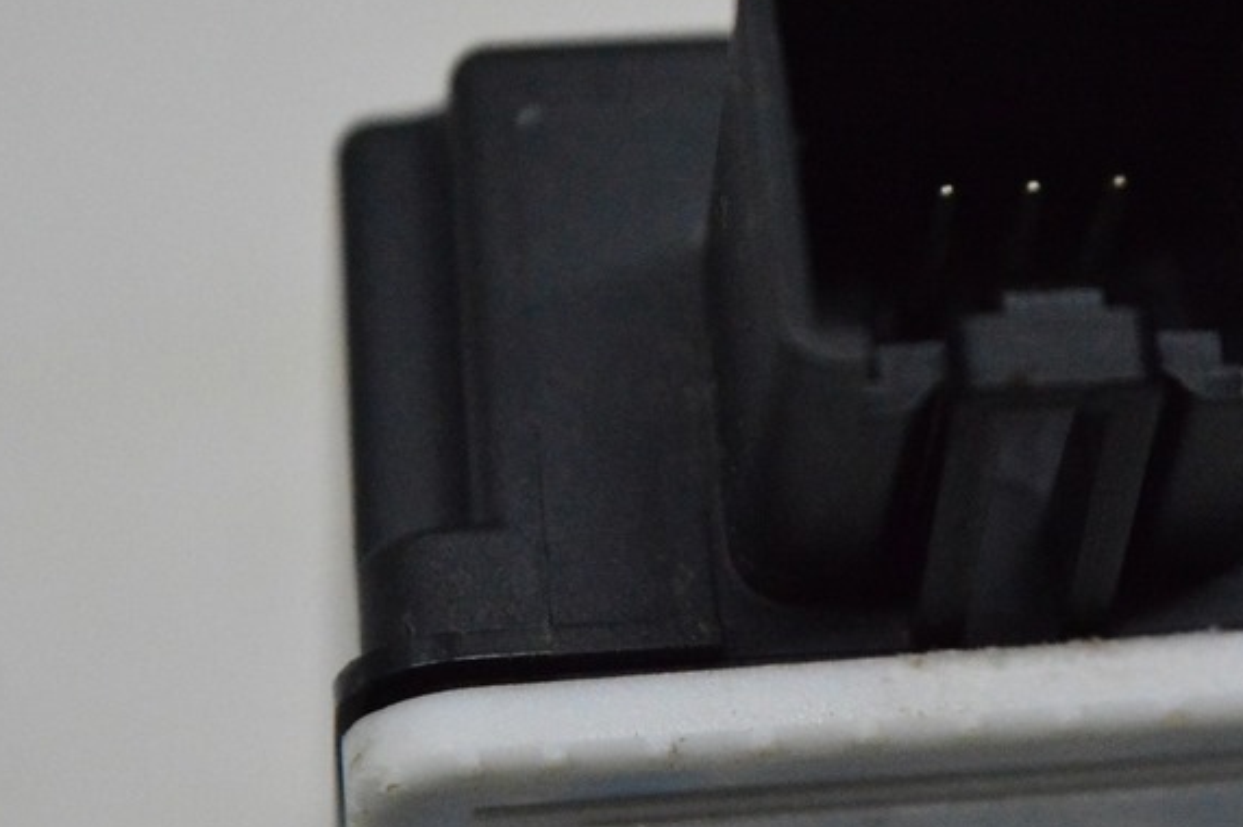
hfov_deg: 13.8
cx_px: 980
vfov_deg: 9.3
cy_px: 223
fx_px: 5103
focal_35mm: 148
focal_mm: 55
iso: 6400
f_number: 5.6
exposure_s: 1/800
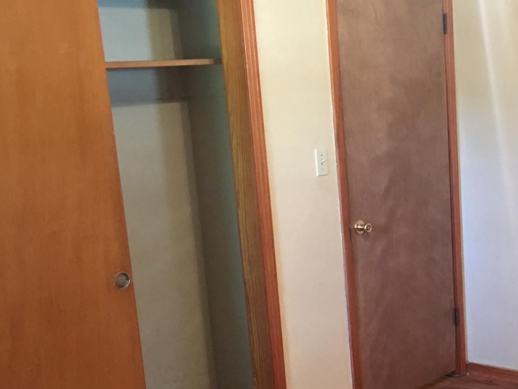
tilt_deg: -12.0
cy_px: 289
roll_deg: +1.9
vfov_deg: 23.8
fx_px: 913
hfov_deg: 30.3
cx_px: 466
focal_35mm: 61
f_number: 2.2
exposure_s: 1/4
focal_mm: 4.15
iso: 64
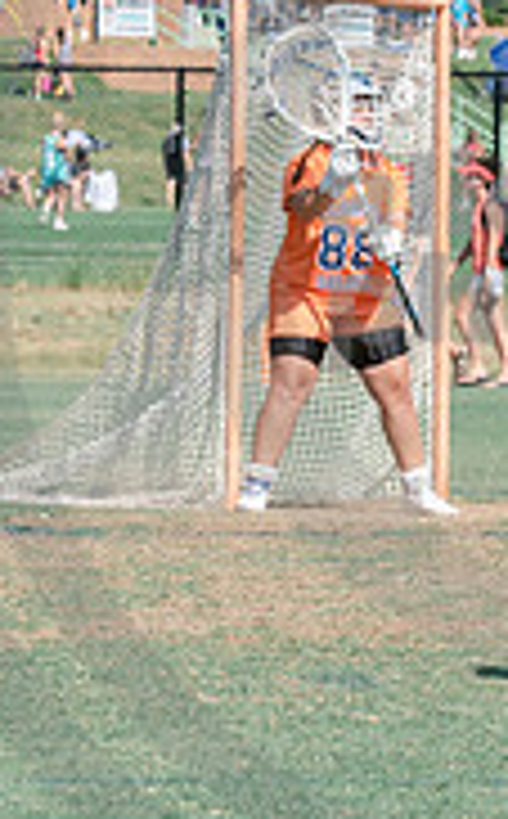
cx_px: 824
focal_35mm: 410
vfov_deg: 5.1
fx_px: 9125
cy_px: 193
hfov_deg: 3.2
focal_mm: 110
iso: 400
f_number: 8
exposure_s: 1/1000
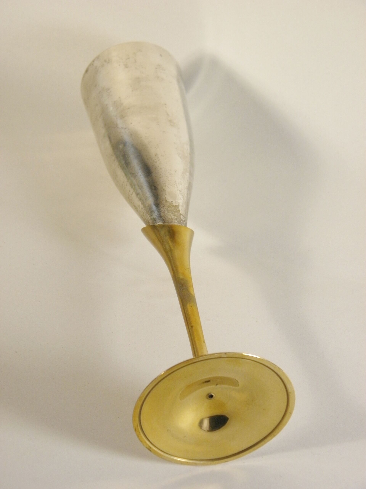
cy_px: 244
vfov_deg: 22.0
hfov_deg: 16.6
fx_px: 1255
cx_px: 183
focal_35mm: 89
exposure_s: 1/60
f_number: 4.5
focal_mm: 16
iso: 160
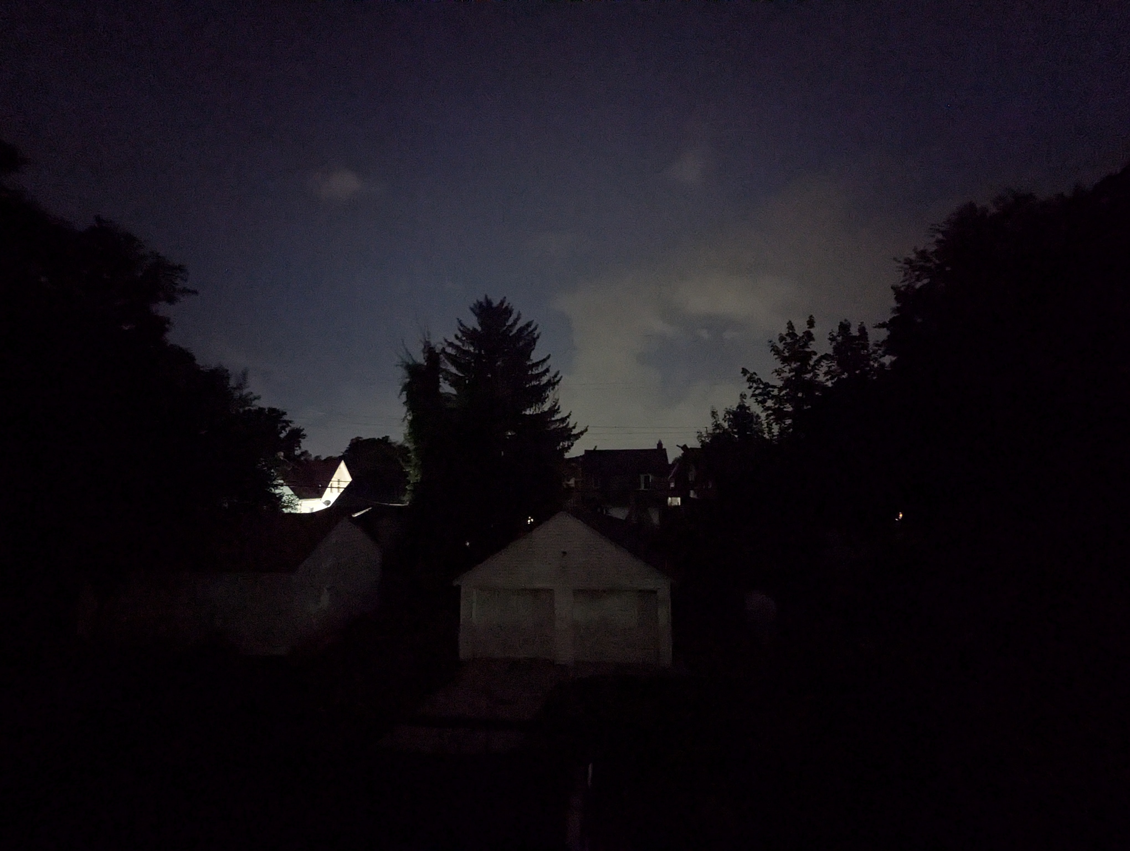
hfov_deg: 94.4
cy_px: 426
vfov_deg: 78.2
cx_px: 565
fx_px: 523
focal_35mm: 16
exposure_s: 1/14.9
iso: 5100
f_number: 2.2
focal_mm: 2.35
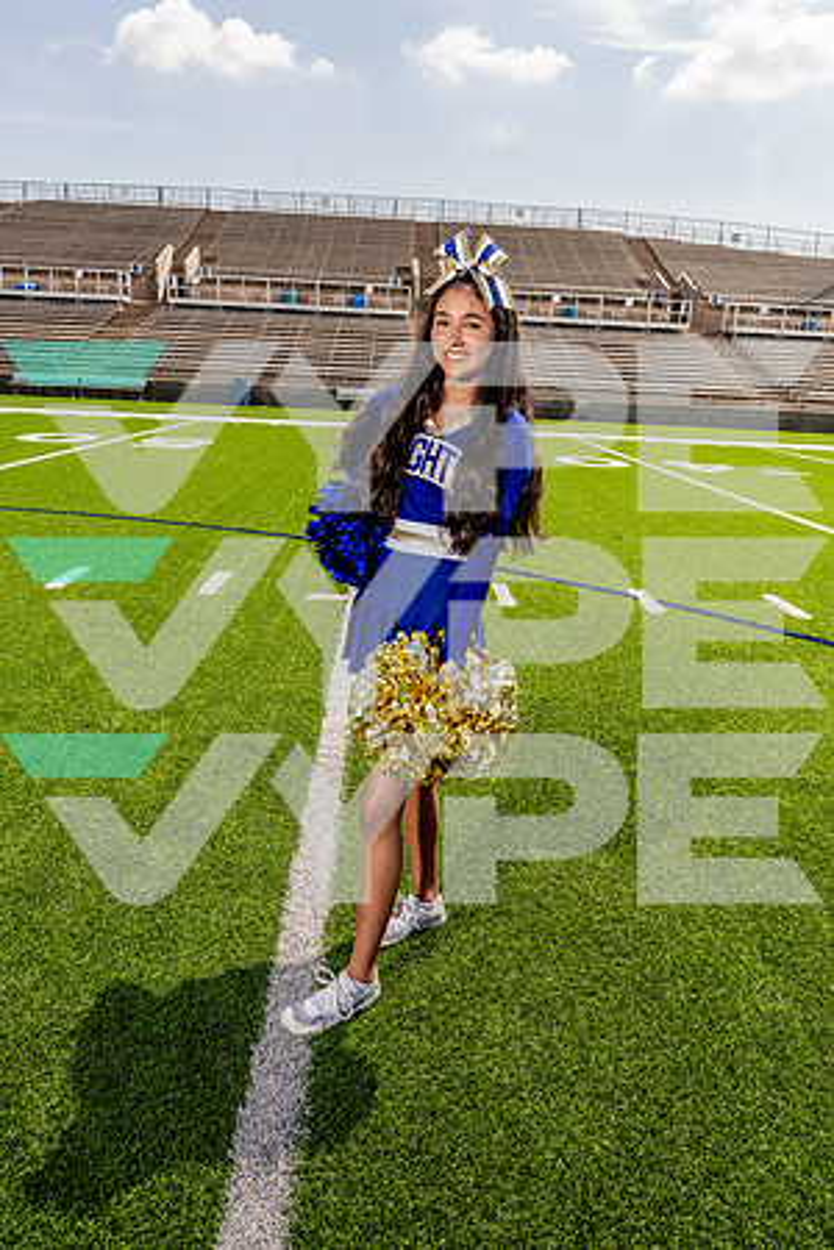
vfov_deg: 65.5
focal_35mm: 28
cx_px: 417
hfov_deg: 46.4
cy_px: 625
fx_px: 973
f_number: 7.1
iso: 100
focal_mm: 28
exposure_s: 1/250
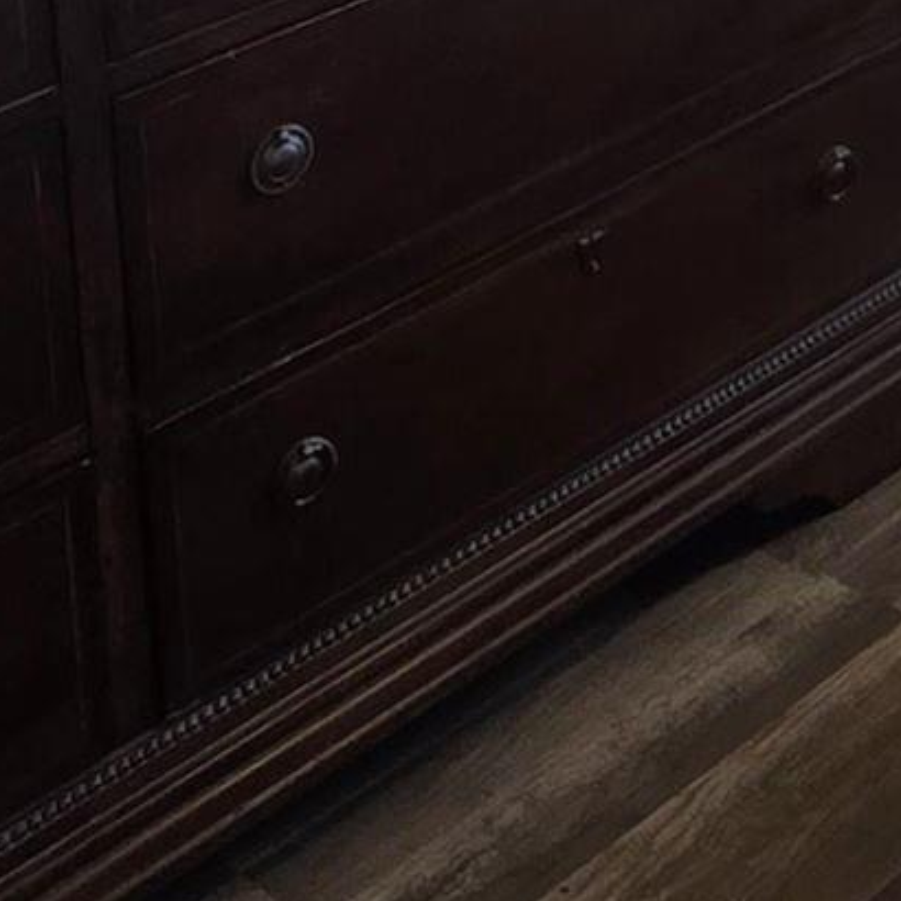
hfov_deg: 17.0
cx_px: 1571
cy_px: -760
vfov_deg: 16.6
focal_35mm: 86
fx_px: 2533
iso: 250
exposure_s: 1/60
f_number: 1.9
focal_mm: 2.2
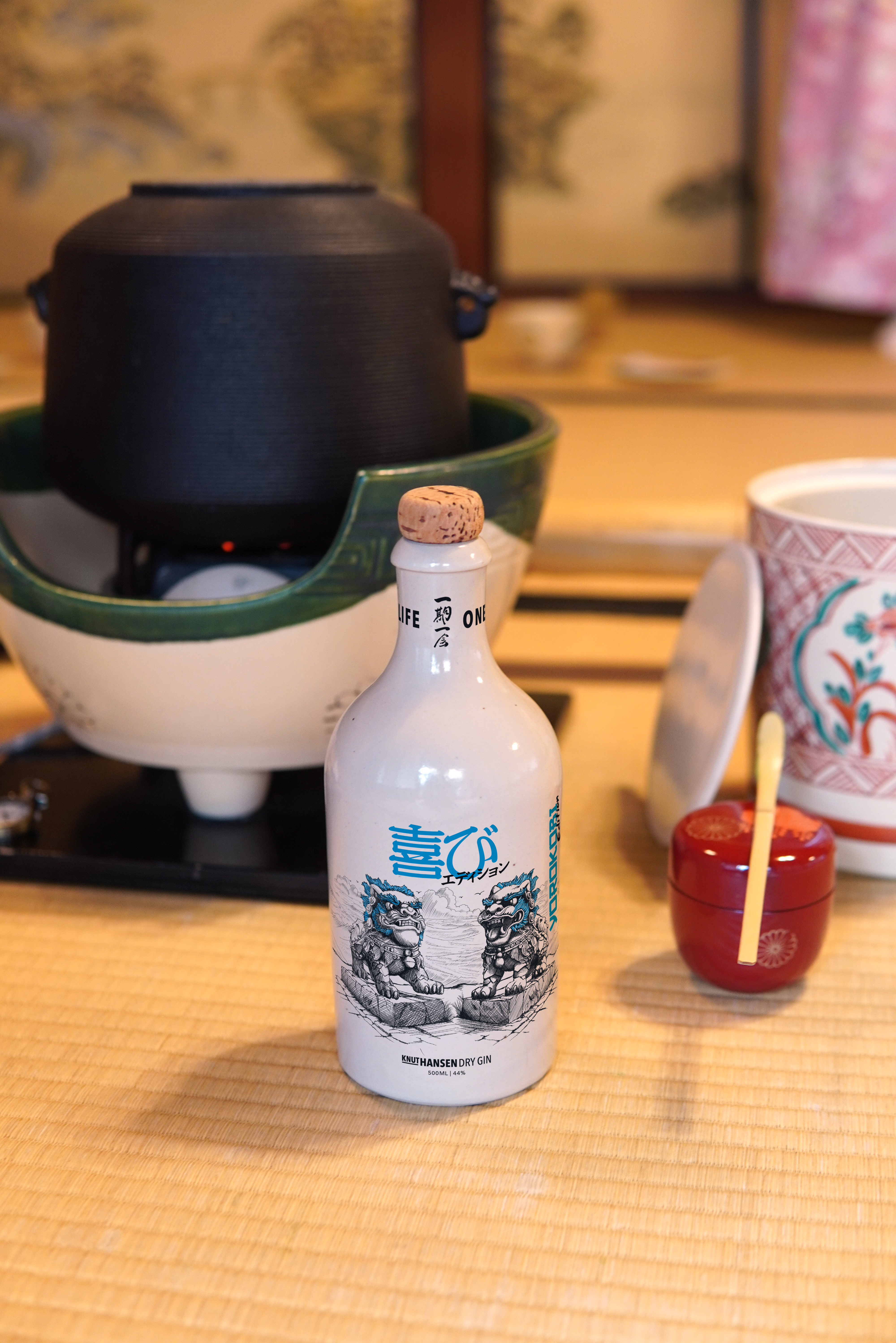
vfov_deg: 43.6
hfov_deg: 29.9
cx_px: 448
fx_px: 1680
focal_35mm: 45
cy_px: 672
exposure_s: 1/50
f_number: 2.5
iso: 640
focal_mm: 30
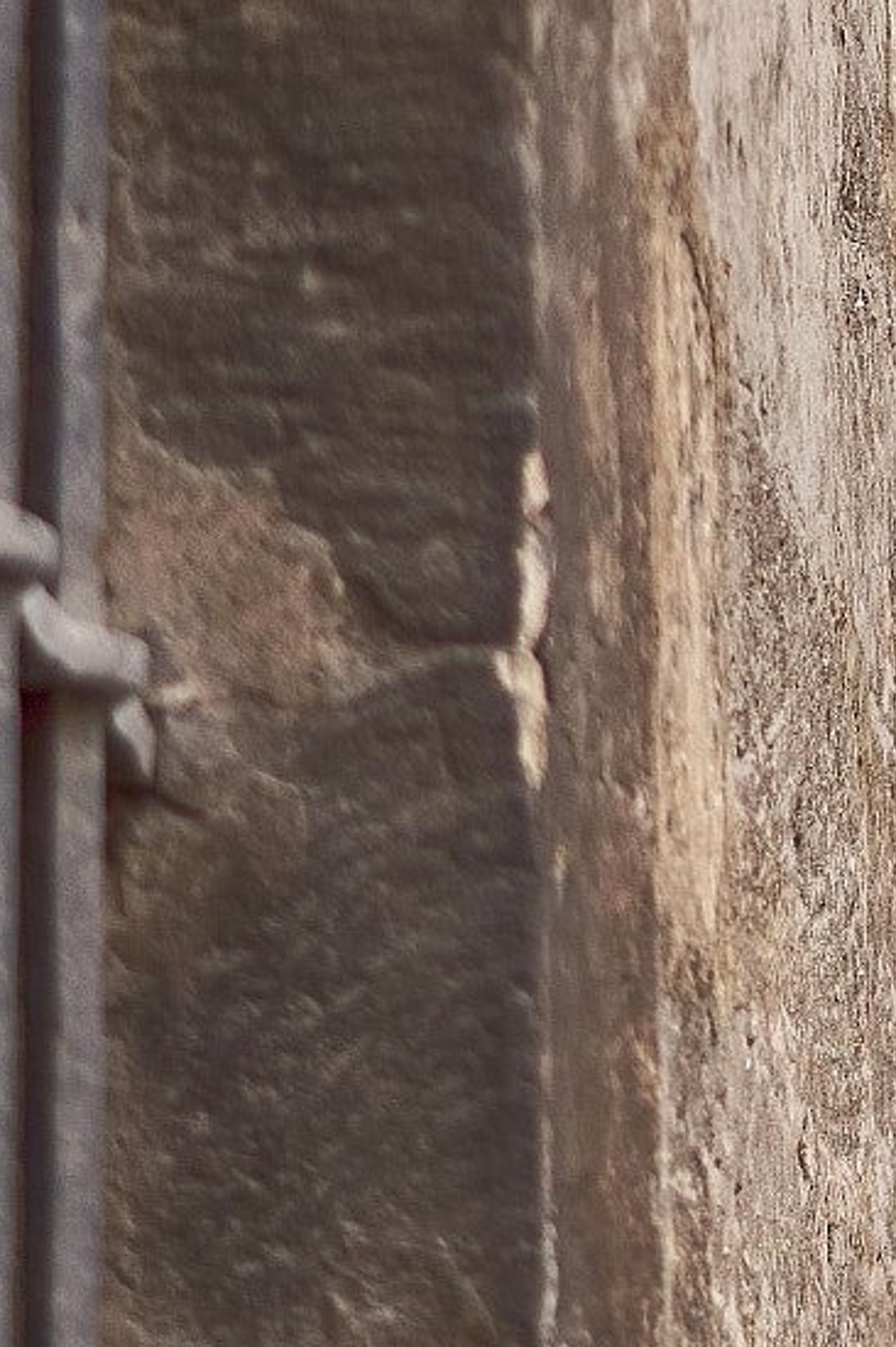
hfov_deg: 6.3
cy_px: 563
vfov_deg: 9.4
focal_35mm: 218
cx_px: 880
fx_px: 8148
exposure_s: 1/1600
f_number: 1.8
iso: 100
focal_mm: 50
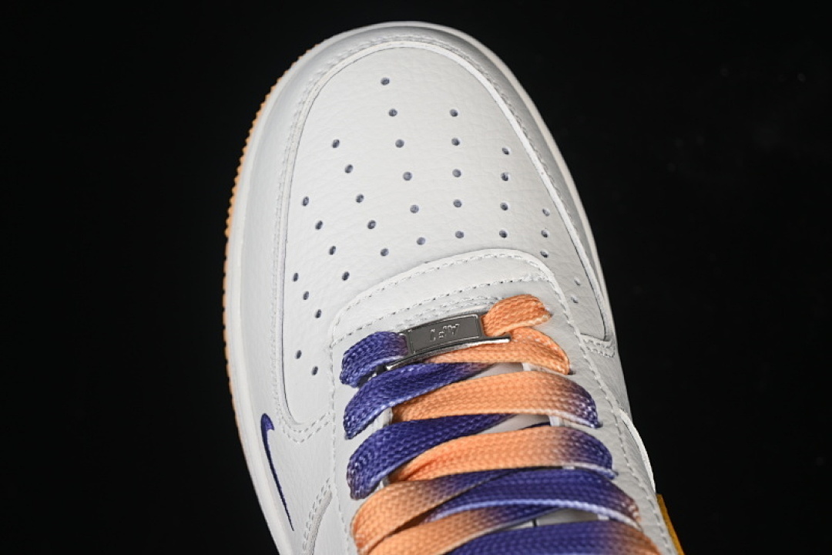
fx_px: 1733
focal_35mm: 75
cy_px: 278
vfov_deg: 18.2
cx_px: 416
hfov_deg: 27.0
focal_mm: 50
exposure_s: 1/80
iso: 160
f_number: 7.1
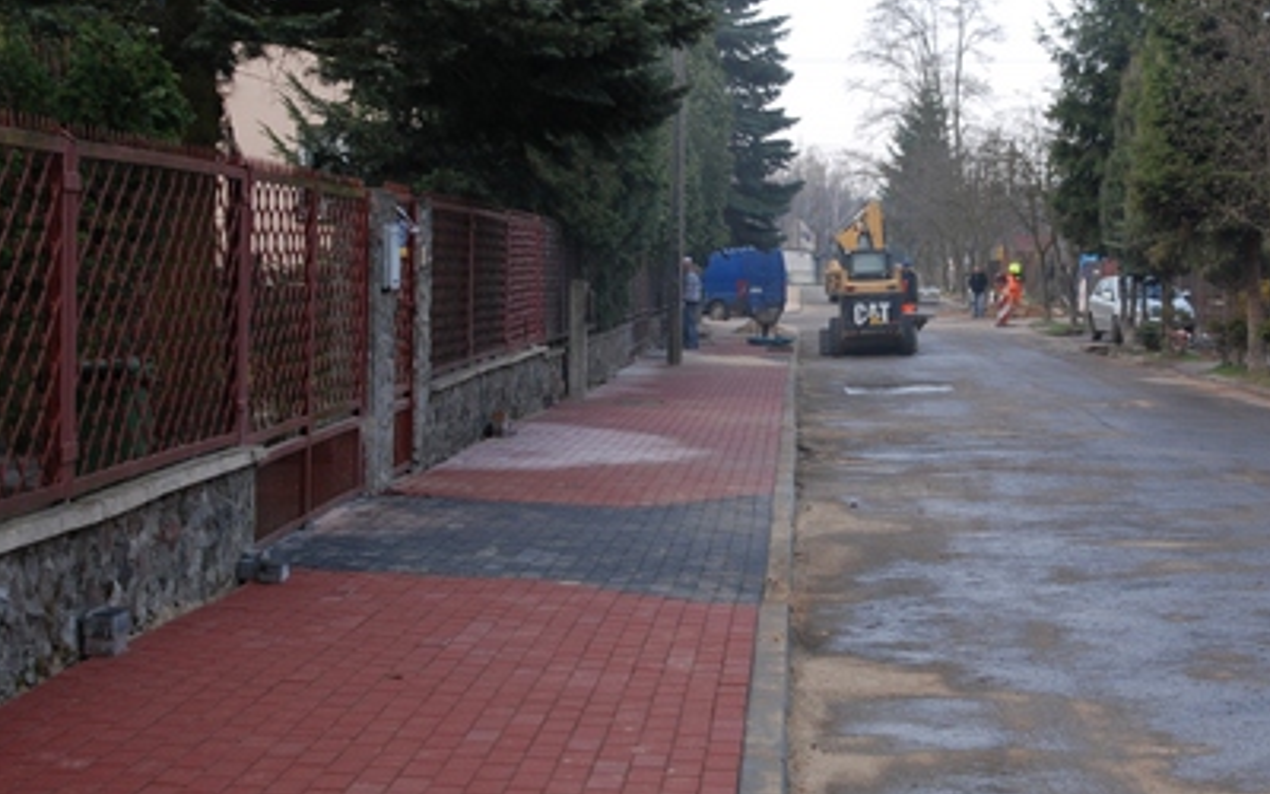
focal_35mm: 76
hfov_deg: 26.9
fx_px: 2630
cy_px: 310
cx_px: 895
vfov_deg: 17.1
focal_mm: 32
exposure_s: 1/500
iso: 400
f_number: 5.6
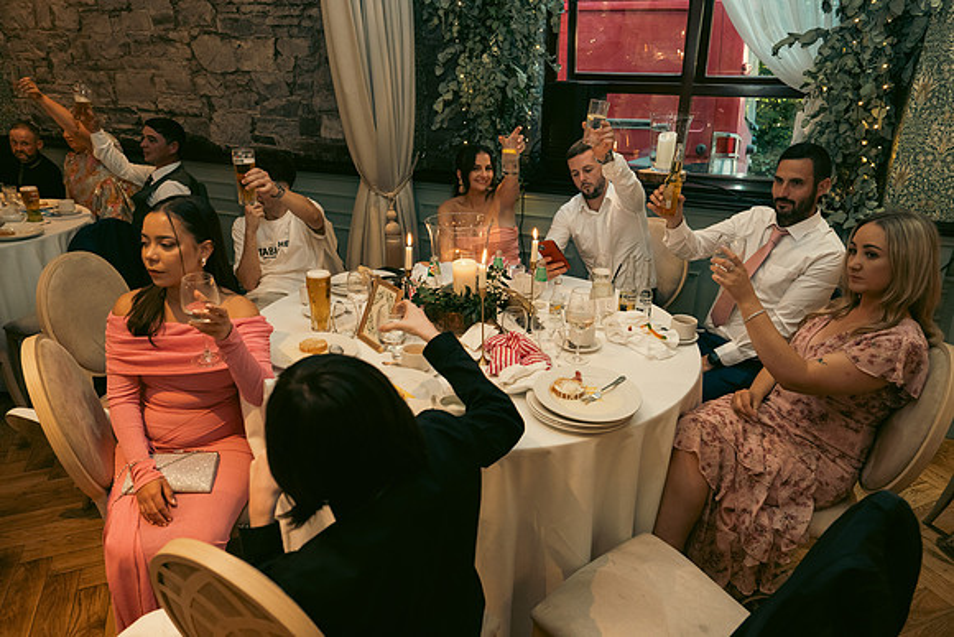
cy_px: 318
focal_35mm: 24
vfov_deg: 53.2
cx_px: 477
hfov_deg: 73.7
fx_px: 636
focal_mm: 24
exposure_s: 1/160
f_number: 3.5
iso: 2500
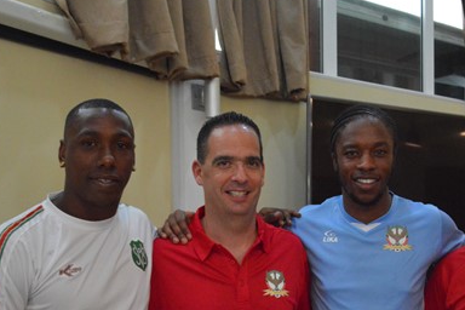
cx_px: 292
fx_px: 710
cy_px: 240
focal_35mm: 55
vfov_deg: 24.3
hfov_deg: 36.0
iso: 3200
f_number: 4
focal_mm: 22
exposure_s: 1/250
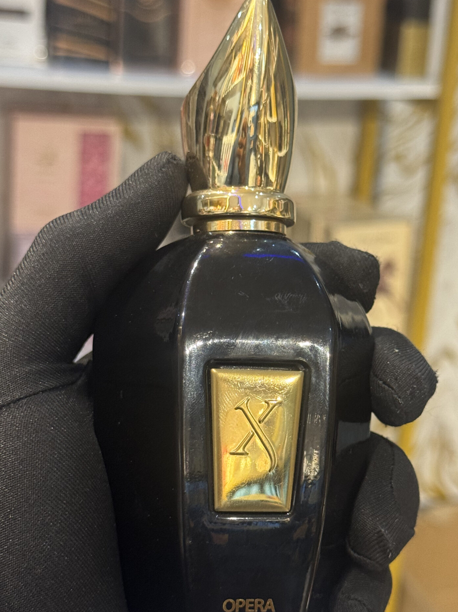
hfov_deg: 22.2
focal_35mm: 66
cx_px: 252
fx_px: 1165
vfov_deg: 29.4
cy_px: 348
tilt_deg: -19.8
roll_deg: -4.9
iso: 200
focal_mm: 6.76
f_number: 1.78
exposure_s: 1/33
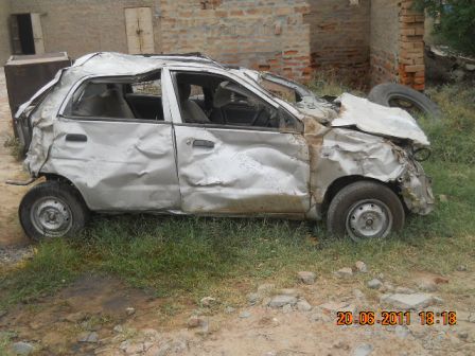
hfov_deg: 45.8
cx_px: 238
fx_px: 563
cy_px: 178
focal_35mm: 41
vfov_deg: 35.1
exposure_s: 1/160
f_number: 3.1
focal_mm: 6.72
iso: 80
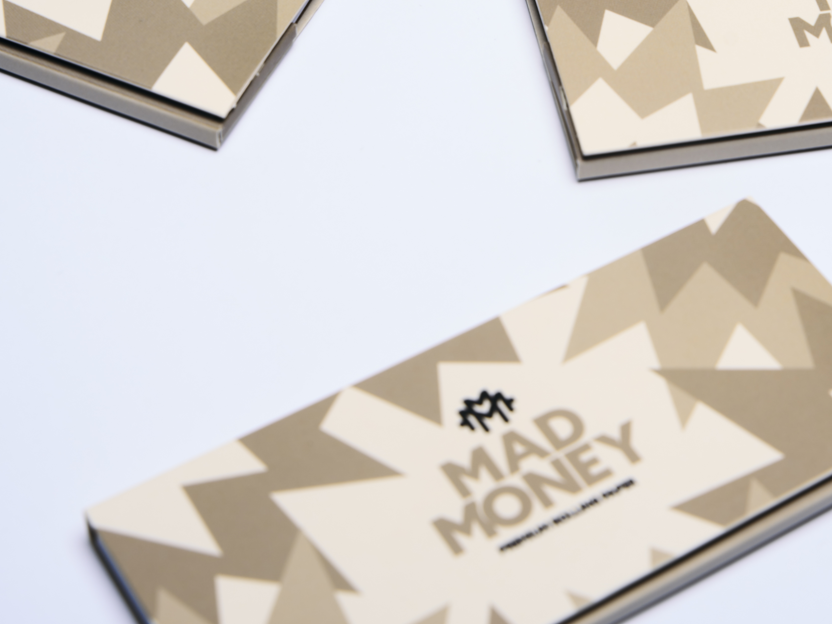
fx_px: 2658
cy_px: -185
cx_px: 559
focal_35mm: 111
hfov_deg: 17.7
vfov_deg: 12.9
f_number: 10
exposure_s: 1/200
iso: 50
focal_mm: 56.3
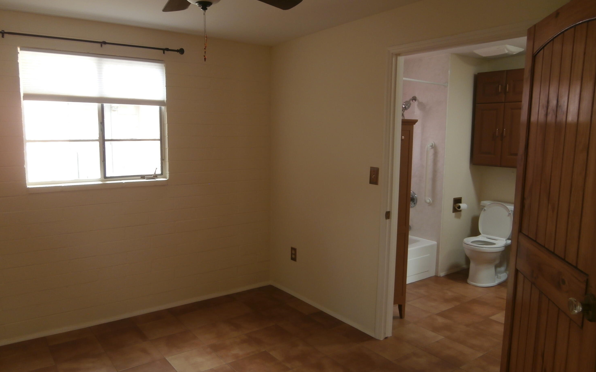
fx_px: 422
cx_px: 294
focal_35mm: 26
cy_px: 173
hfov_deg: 70.4
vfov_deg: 47.6
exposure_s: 1/15
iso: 100
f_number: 3
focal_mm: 4.2
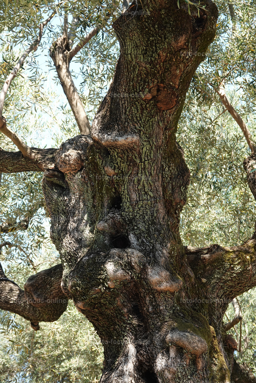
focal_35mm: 83
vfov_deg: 24.5
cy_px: 192
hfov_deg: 16.5
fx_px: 885
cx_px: 128
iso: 160
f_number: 3.5
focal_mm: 30.5
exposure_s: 1/100
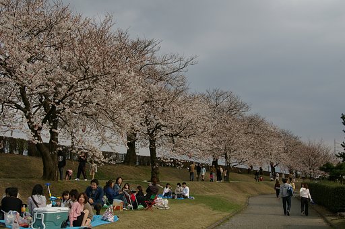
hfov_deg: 46.5
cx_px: 172
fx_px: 402
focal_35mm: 42
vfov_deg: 31.8
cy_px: 114
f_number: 13
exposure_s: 1/125
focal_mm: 28
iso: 200
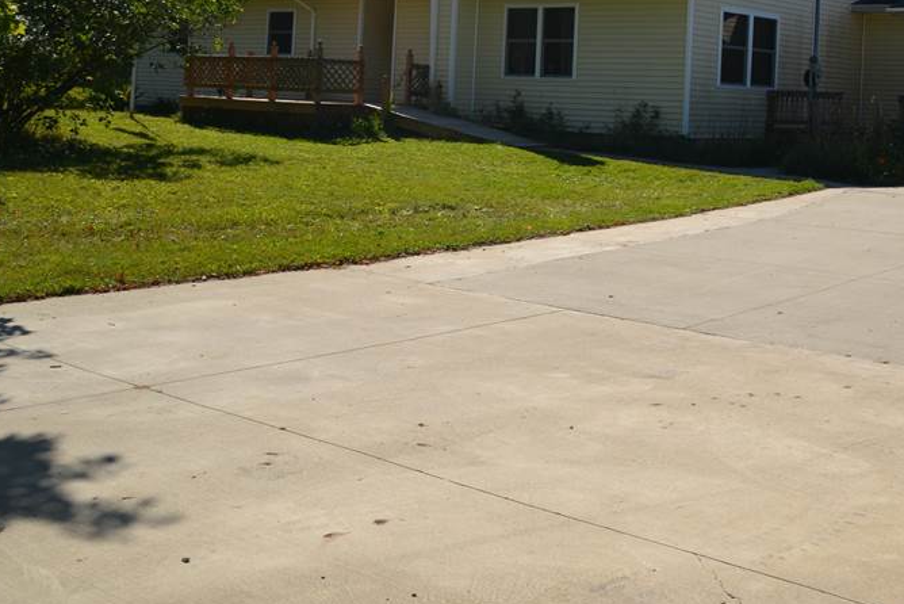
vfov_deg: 28.1
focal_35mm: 46
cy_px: 50
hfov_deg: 39.4
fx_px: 1156
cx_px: 830
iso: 100
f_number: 9
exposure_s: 1/200
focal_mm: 24
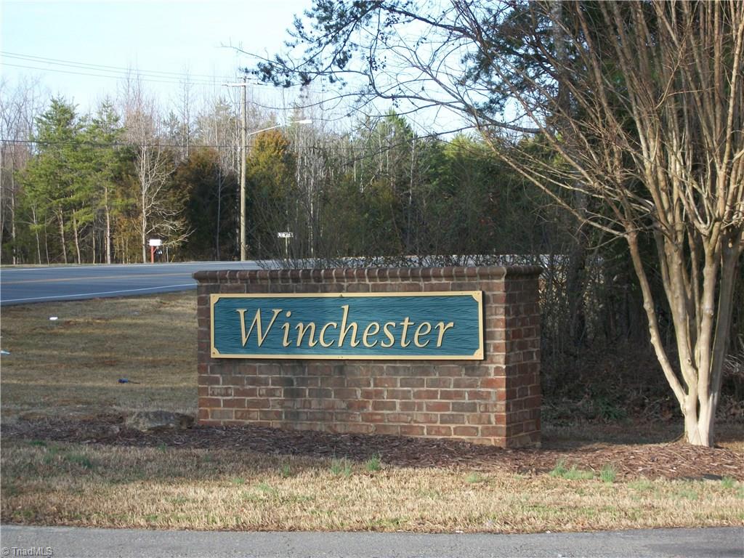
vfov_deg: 15.4
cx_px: 372
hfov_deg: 20.4
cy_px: 279
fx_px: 2063
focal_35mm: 96
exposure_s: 1/160
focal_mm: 17.1
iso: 80
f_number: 5.2
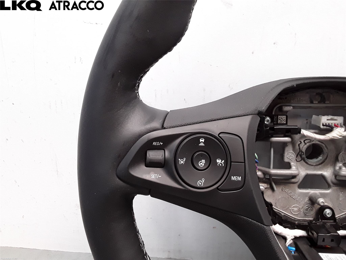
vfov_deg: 49.7
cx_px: 173
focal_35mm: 28
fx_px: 280
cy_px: 130
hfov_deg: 63.4
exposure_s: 1/100
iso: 100
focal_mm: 2.91
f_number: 1.9
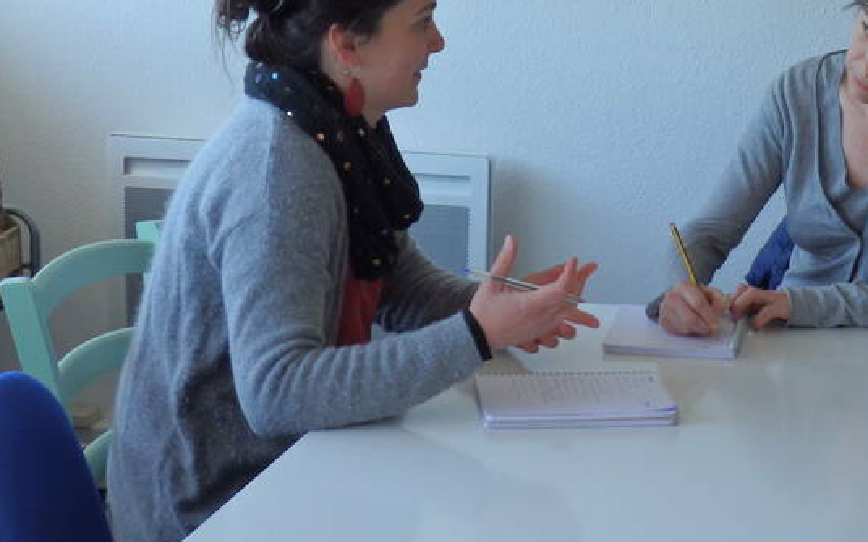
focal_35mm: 73
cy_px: 179
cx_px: 570
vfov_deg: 17.8
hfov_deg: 28.1
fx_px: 1727
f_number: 3.8
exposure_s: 1/80
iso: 100
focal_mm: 8
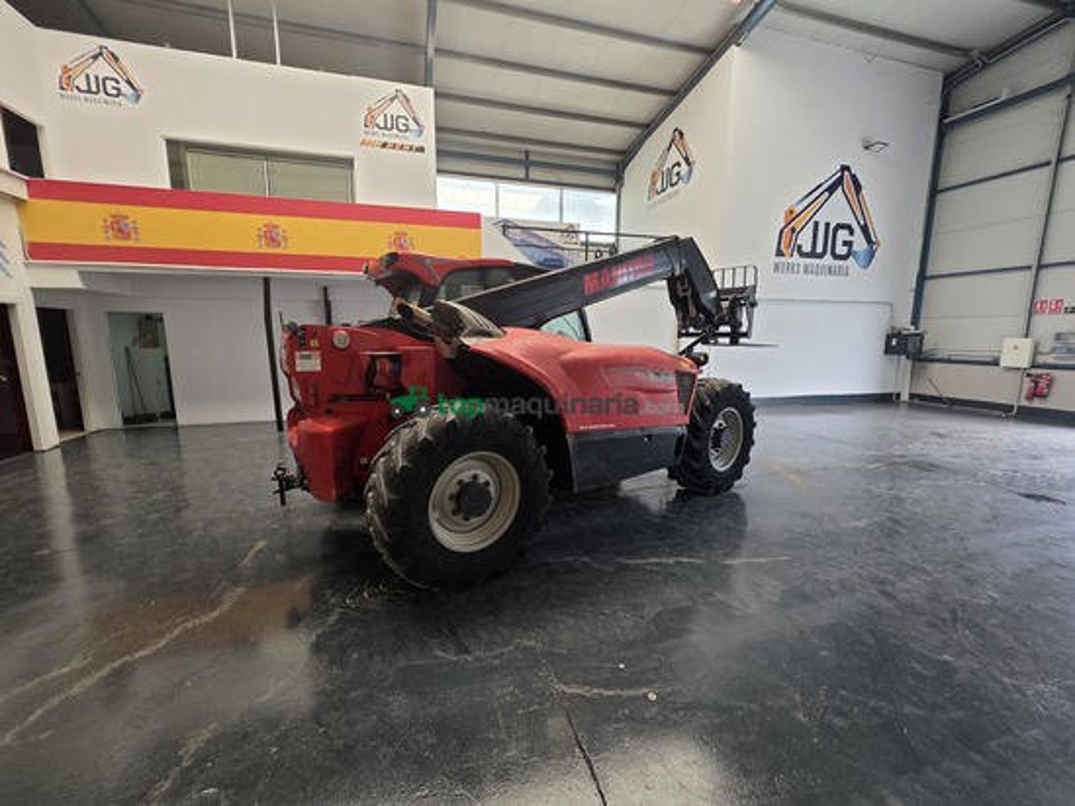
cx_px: 538
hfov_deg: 106.2
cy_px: 403
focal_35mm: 13
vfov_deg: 89.9
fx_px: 404
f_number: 1.9
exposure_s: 1/100
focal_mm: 2.2
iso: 50
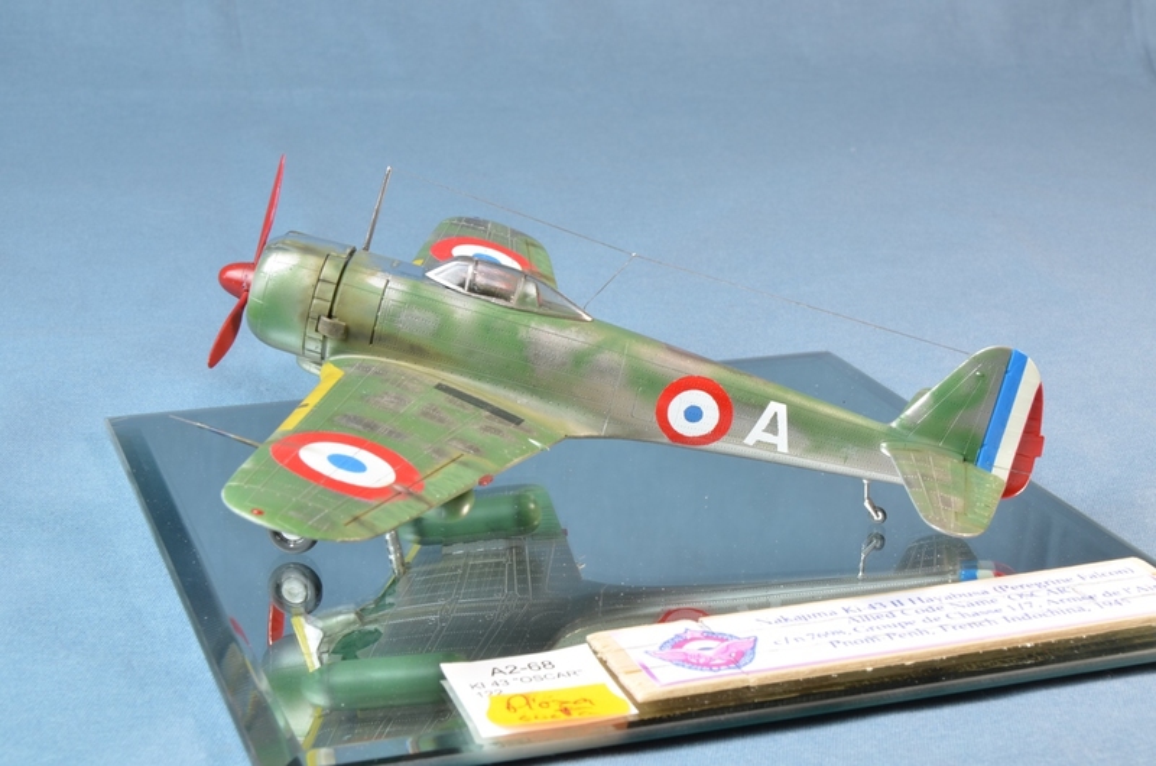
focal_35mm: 72
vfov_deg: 18.8
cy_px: 383
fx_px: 2307
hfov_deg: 28.1
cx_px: 578
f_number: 18
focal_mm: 48
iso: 200
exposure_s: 1/1.3
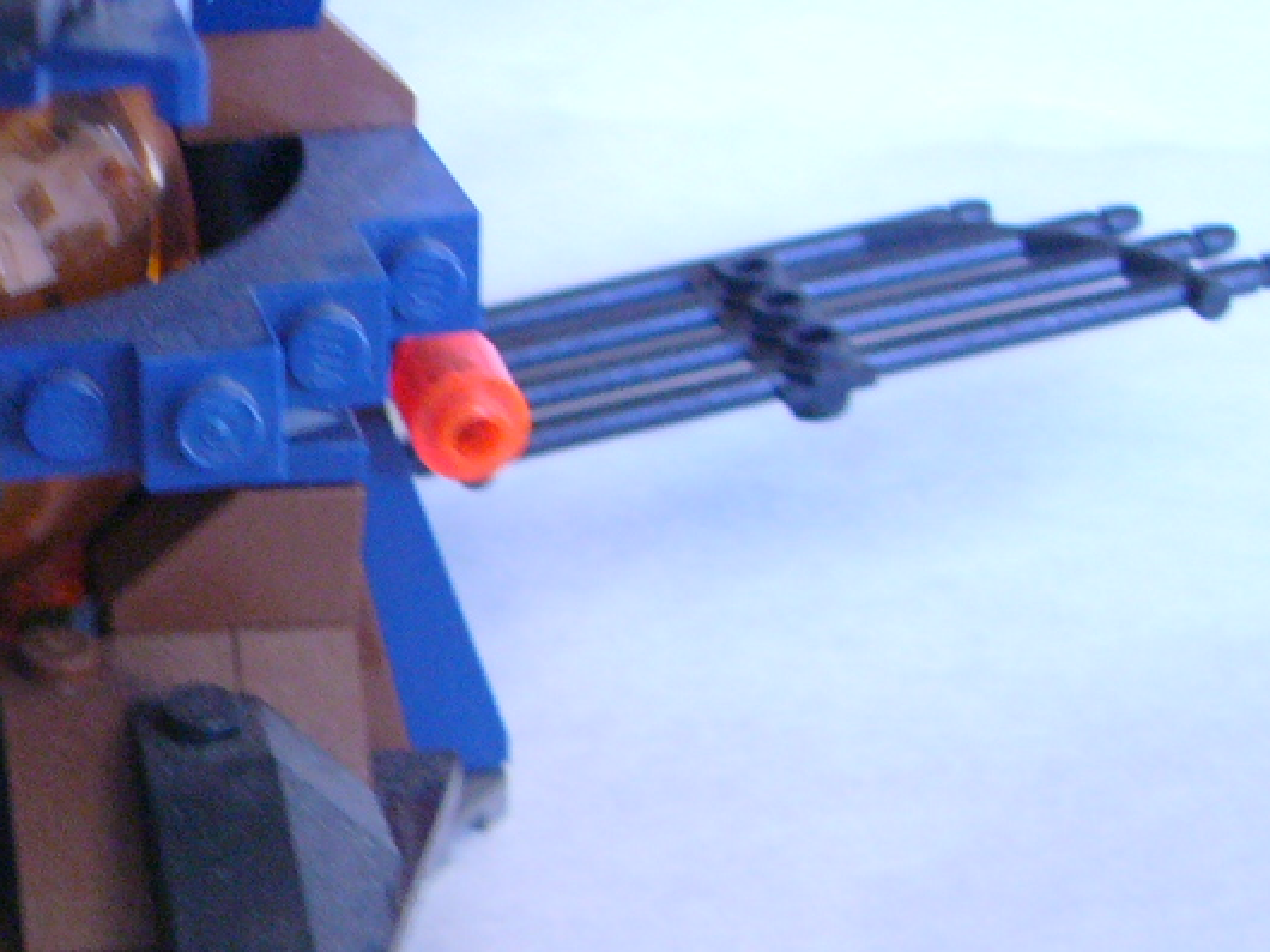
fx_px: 3190
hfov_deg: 21.3
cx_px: -151
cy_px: 532
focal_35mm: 87
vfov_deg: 17.0
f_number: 2.8
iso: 200
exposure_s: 1/10
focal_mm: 6
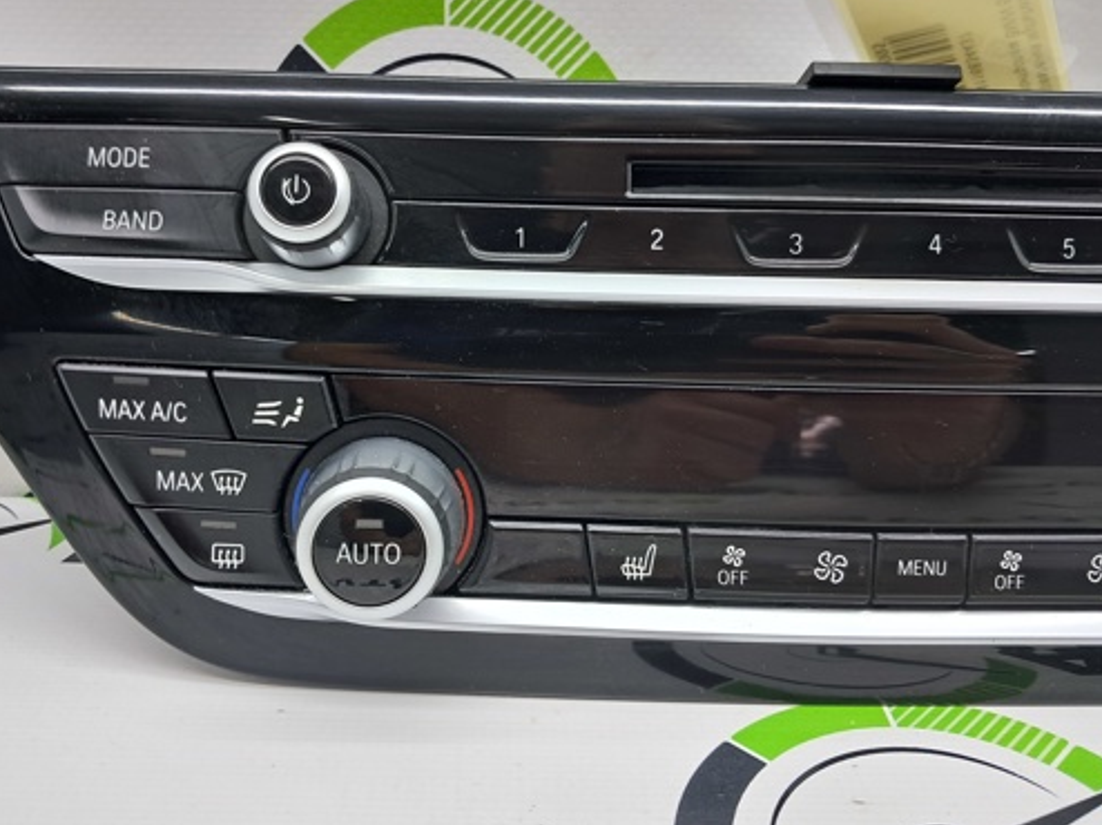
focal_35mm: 35
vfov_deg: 40.6
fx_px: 1114
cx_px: 522
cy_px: 367
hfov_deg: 52.6
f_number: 1.8
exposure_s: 1/50
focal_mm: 4
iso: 50
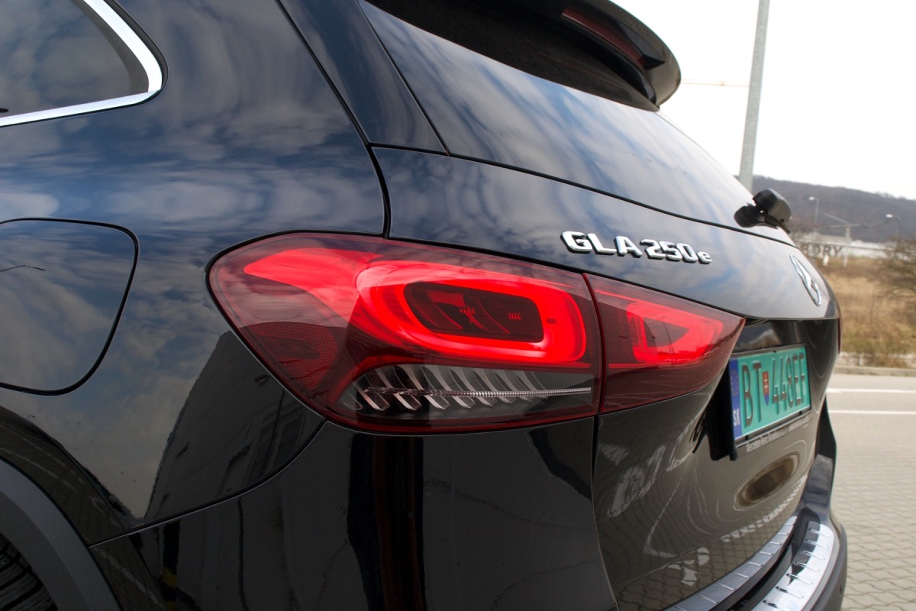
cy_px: 306
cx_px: 458
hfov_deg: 53.1
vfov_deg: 36.9
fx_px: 916
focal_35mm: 36
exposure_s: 1/160
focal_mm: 24
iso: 400
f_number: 9
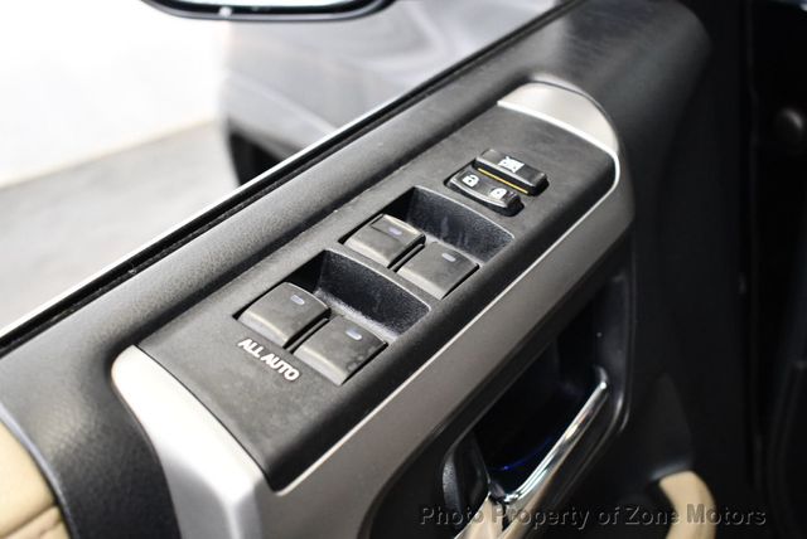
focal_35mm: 44
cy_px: 270
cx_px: 404
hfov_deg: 44.5
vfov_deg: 30.6
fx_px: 987
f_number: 3.8
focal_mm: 22
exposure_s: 1/80
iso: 3200
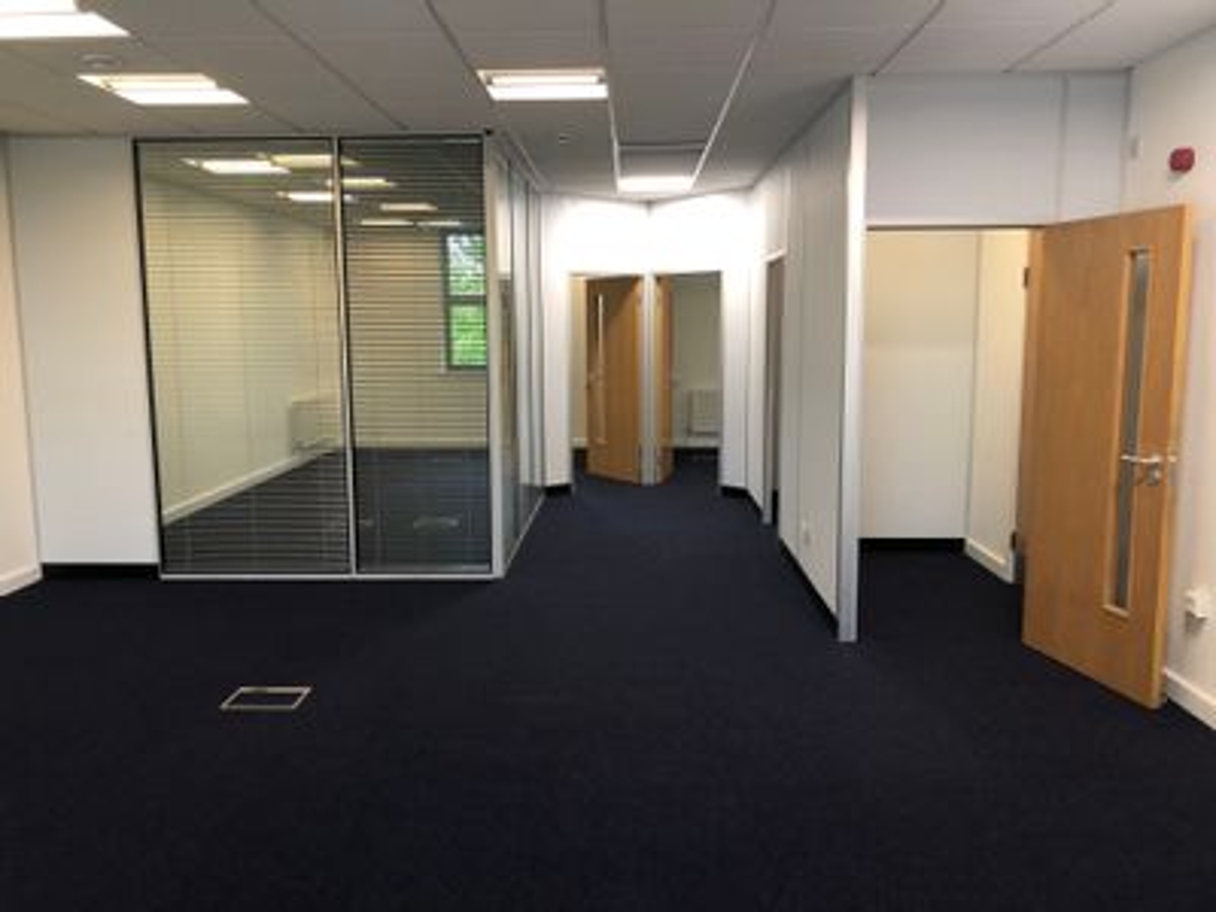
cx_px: 608
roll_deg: +1.1
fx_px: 984
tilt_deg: -8.1
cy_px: 456
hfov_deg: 63.4
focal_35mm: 28
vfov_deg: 49.7
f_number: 1.8
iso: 40
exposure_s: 1/20
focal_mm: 3.99
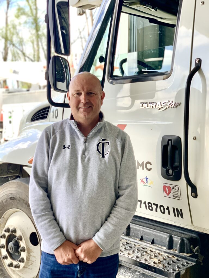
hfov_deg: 28.0
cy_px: 139
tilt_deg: -2.9
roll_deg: +0.5
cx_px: 104
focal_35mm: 52
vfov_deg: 36.8
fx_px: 419
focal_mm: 6
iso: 20
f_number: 2.4
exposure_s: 1/122
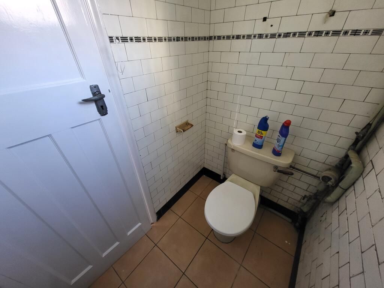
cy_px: 144
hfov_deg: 106.2
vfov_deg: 89.9
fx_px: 144
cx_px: 192
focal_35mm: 13
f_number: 2.2
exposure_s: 1/50
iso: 250
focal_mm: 1.74
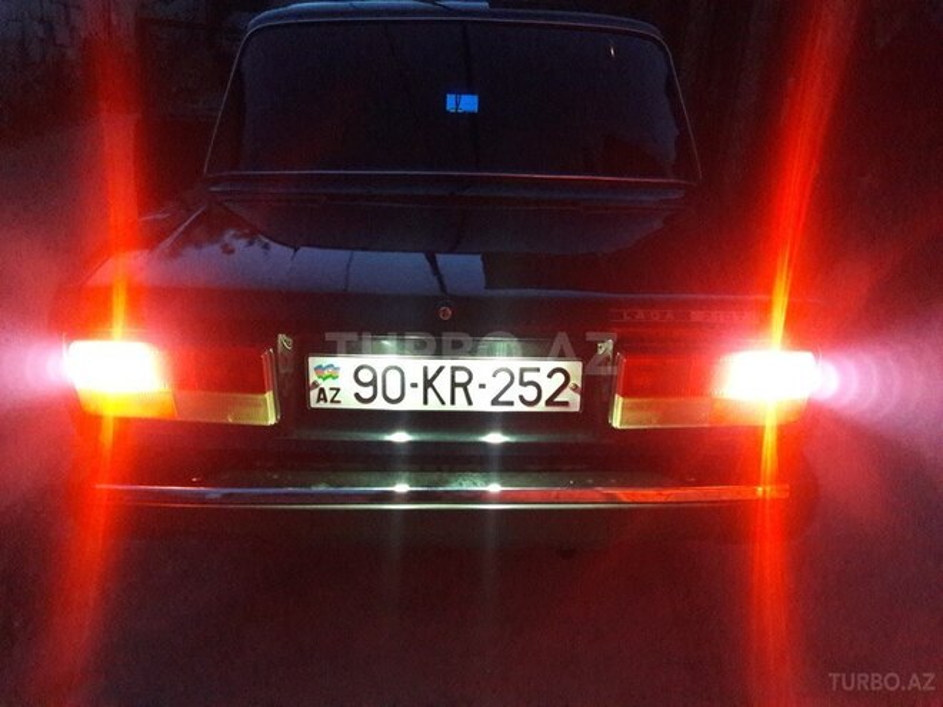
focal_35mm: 28
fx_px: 763
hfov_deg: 63.4
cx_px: 472
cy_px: 354
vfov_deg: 49.7
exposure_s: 1/17
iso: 800
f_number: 1.9
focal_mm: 3.7
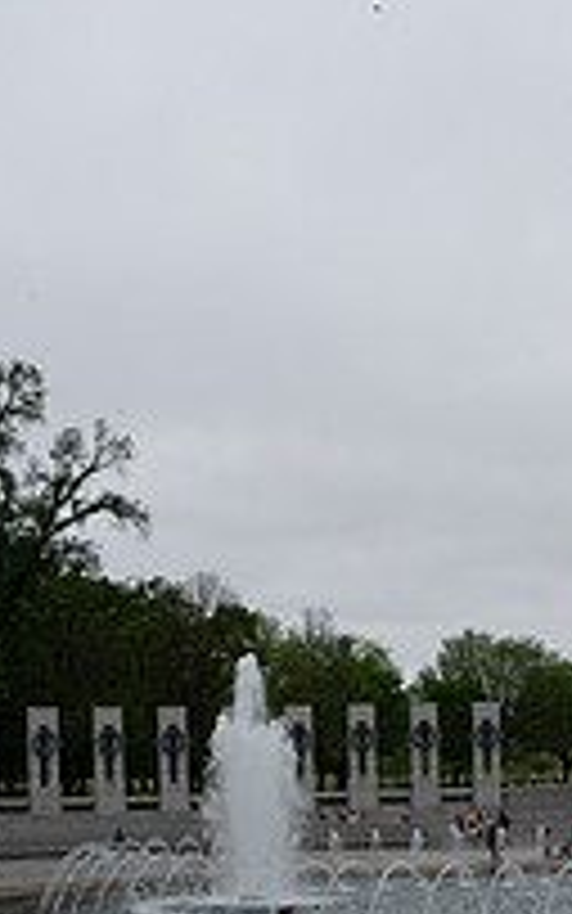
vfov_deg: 28.3
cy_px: 810
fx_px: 1745
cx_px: 491
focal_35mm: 70
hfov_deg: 18.4
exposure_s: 1/640
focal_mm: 24
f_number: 8
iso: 280
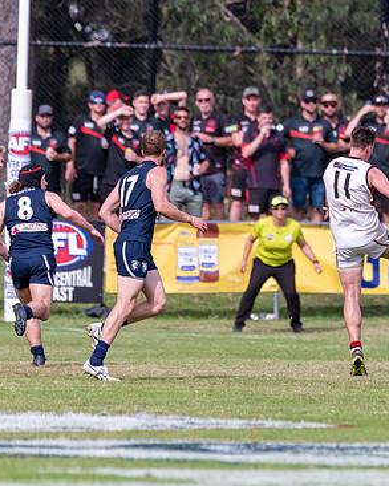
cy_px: 221
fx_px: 12342
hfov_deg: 1.8
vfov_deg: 2.3
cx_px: 404
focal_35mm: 858
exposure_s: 1/2500
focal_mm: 420
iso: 800
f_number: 6.3
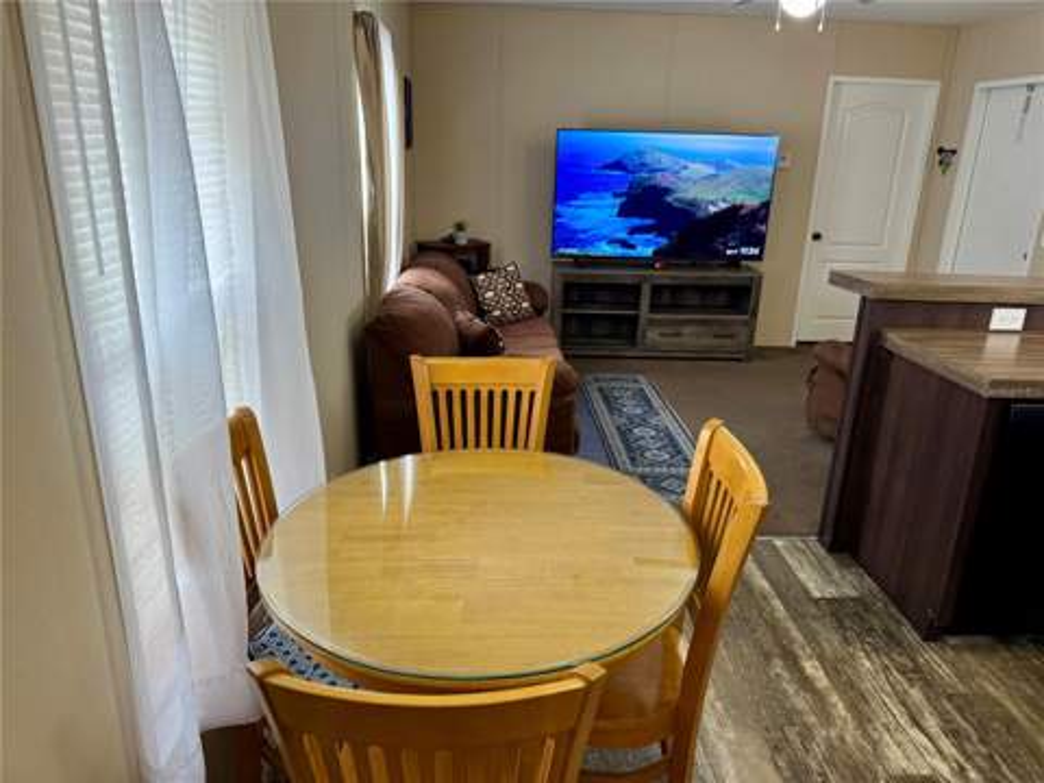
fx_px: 724
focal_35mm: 24
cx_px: 522
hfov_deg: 71.6
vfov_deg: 56.8
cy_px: 392
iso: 200
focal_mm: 6.76
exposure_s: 1/60
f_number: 1.78
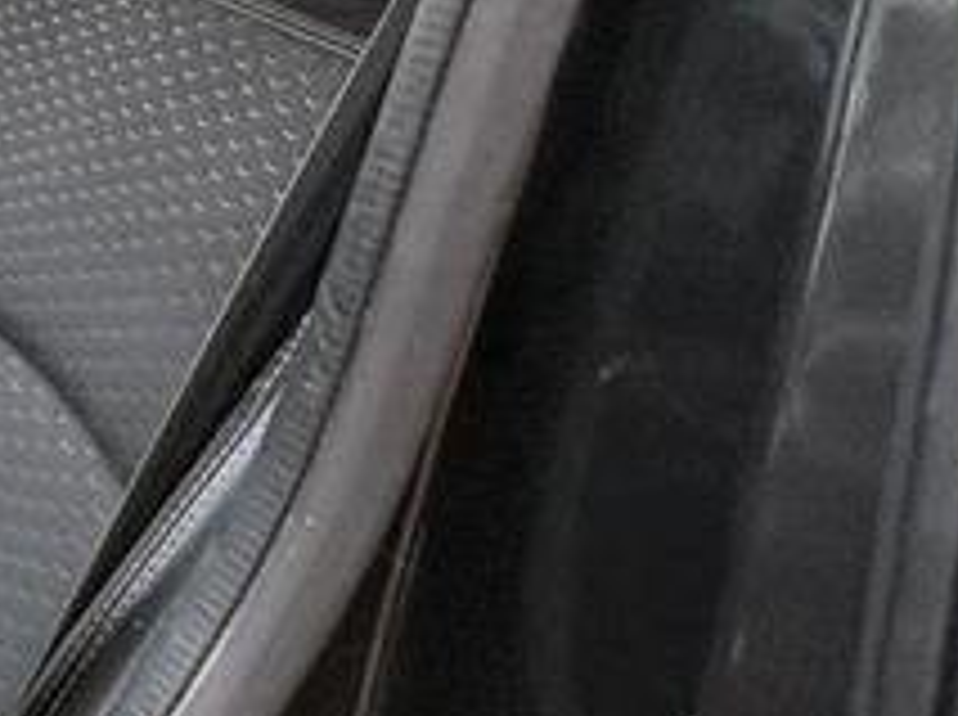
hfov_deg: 21.3
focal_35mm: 59
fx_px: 1630
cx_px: -774
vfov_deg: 23.8
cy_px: 27
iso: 64
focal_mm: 2.22
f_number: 2.2
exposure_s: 1/204
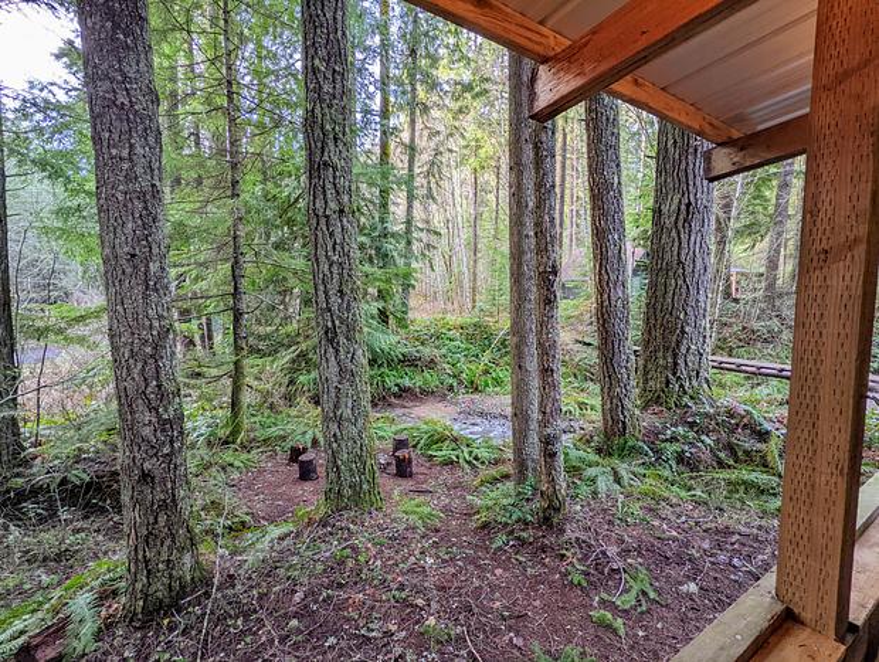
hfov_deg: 94.4
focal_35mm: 16
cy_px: 331
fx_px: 407
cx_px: 440
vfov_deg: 78.3
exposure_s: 1/24
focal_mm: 2.22
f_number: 2.2
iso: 48
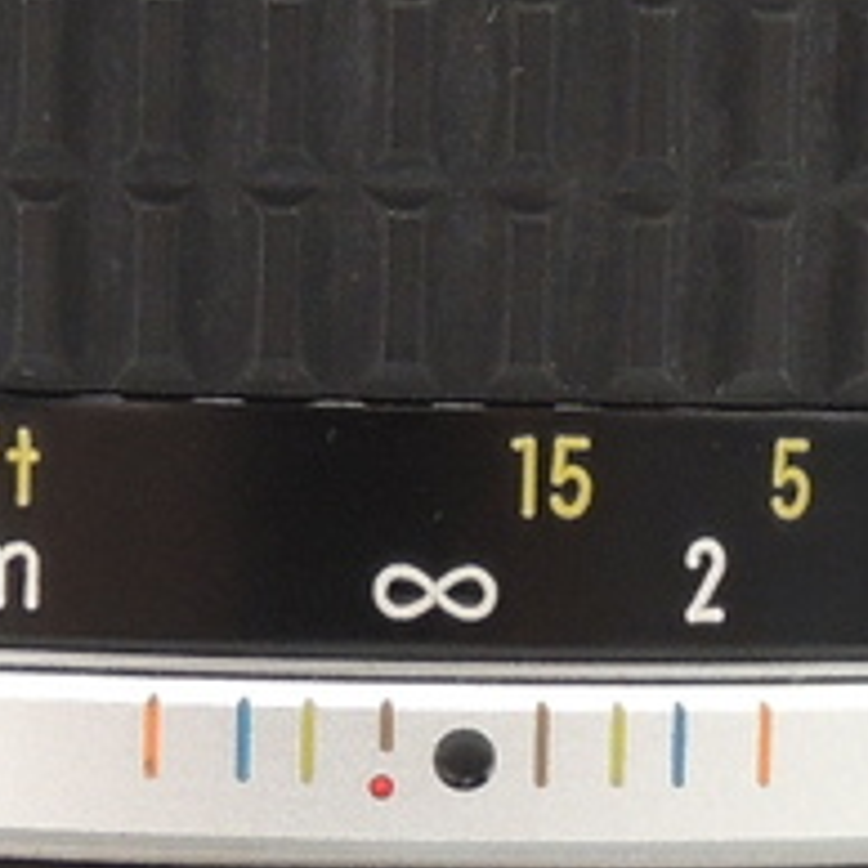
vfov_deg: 7.4
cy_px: 376
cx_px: 447
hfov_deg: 7.4
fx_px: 6667
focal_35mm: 235
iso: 320
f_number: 3.4
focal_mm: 7.6
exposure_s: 1/50
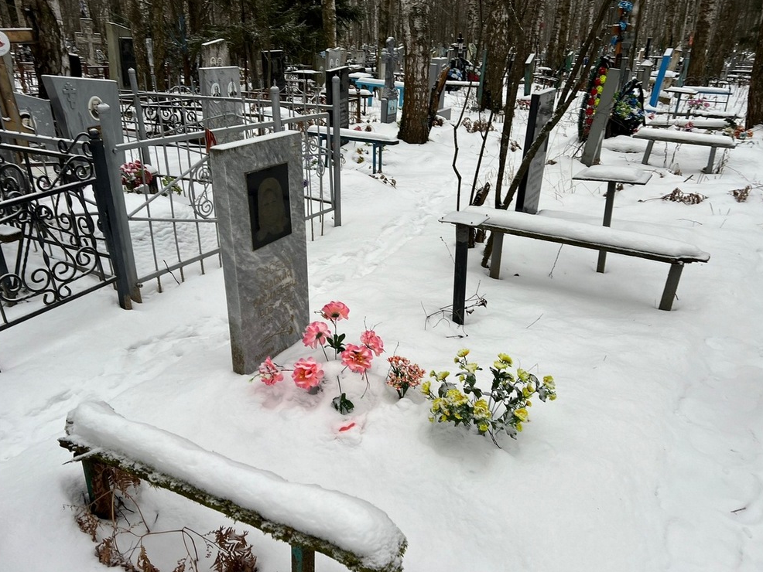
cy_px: 277
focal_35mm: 27
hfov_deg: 65.3
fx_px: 595
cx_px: 375
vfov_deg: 51.4
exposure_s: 1/189
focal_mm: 5.7
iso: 40
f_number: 1.5
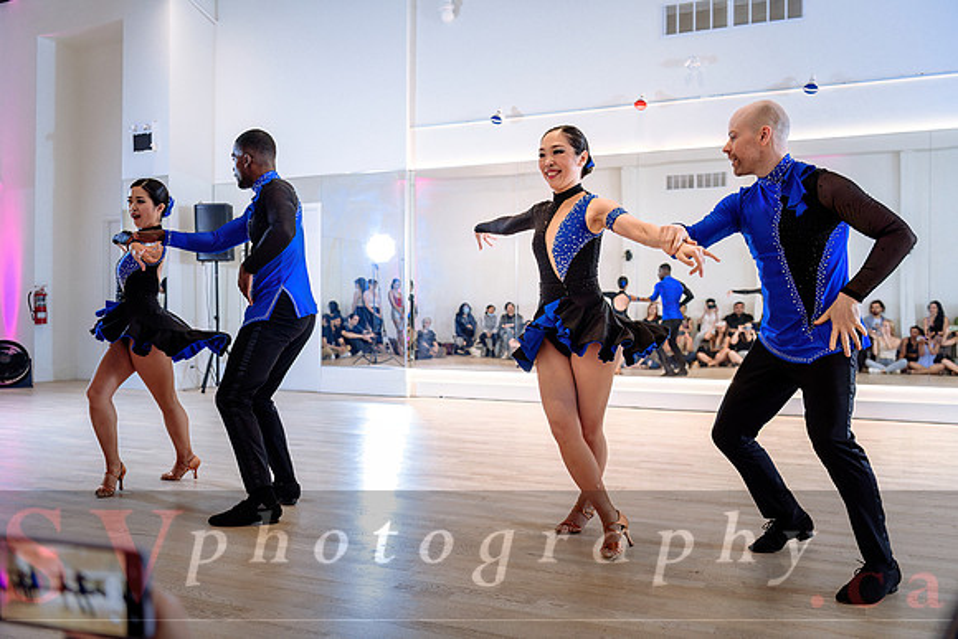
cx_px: 479
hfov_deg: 58.7
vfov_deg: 41.1
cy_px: 320
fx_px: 852
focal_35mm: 32
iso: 1600
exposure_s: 1/250
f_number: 2.8
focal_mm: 32
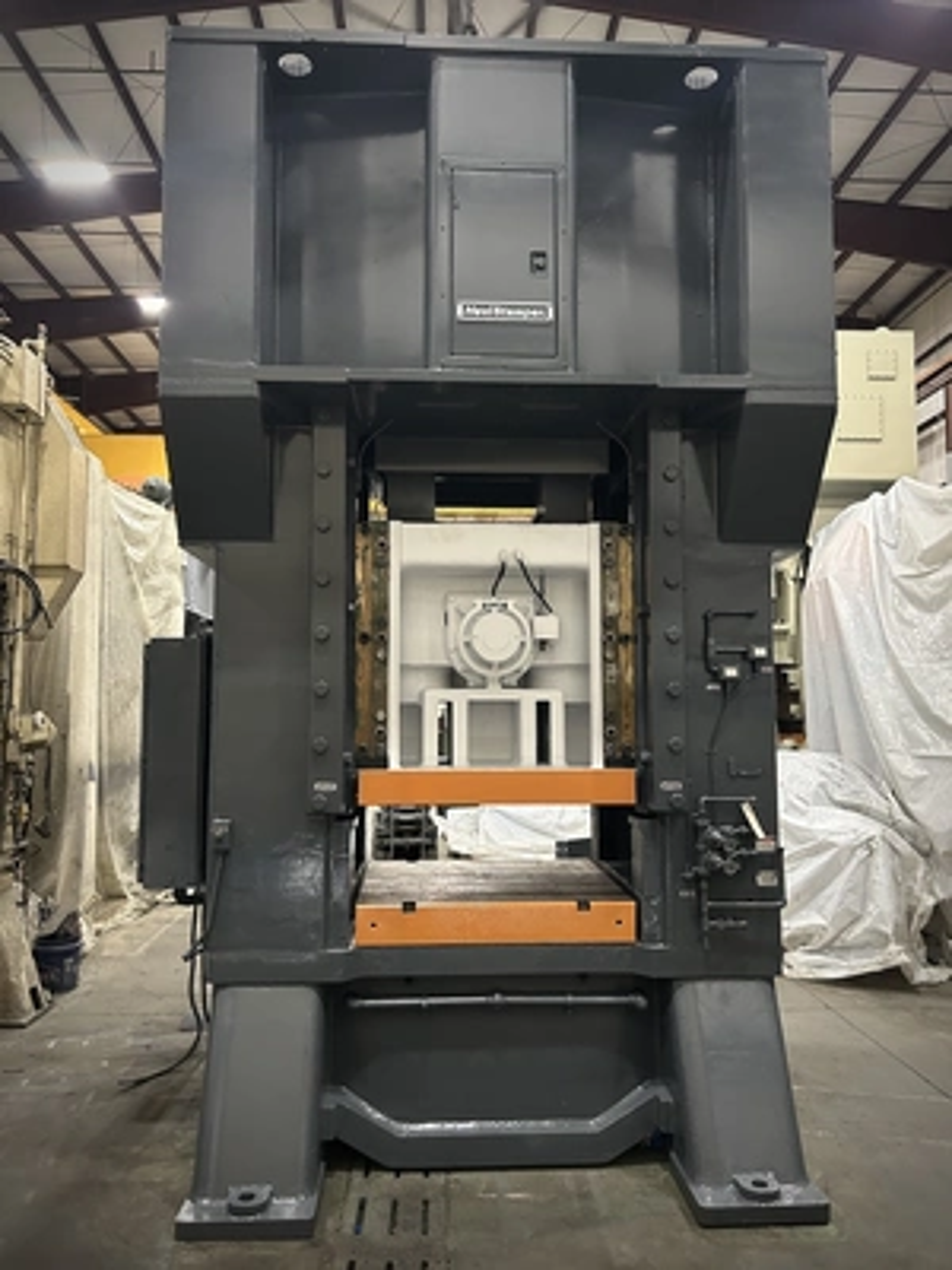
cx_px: 476
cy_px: 635
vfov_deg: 67.3
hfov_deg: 53.1
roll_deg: +0.9
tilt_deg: +5.7
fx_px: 953
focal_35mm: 26
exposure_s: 1/40
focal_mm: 5.7
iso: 500
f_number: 1.5
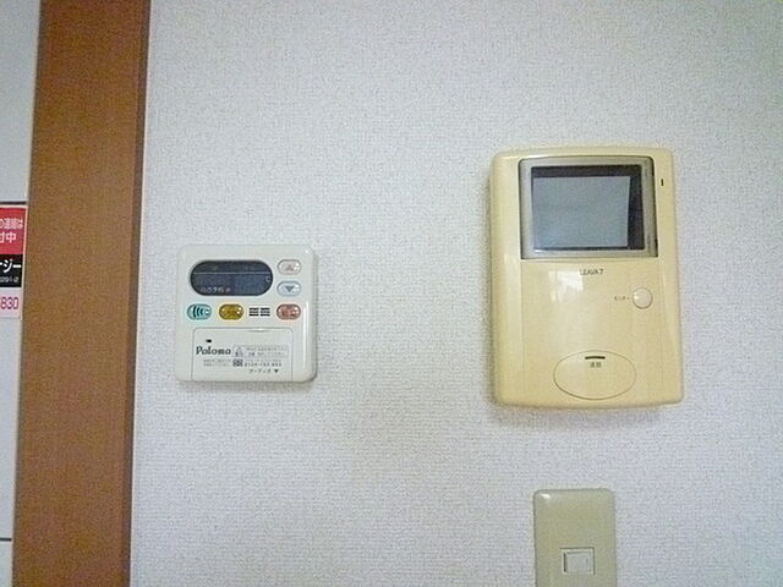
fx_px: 565
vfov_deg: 54.9
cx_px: 392
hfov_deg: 69.4
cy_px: 294
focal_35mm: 25
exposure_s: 1/200
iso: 1600
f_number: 2.8
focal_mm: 4.4
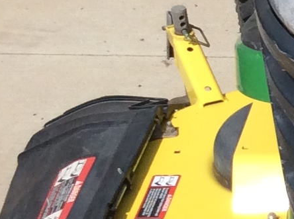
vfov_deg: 7.9
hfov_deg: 9.6
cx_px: 670
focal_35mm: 187
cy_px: 193
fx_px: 1585
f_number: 2.4
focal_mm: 3.3
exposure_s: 1/1733
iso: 32
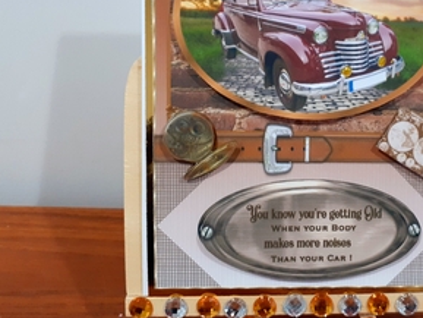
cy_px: 96
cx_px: 299
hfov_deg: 43.8
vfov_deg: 33.9
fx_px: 513
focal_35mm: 42
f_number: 1.9
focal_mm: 3.6
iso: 160
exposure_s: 1/25
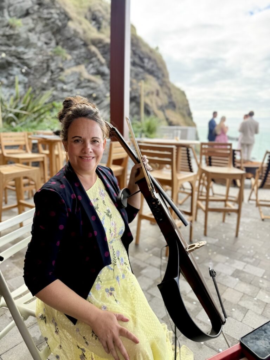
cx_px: 135
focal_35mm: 24
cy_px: 180
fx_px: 250
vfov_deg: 71.6
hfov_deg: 56.8
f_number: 1.78
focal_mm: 6.76
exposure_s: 1/401
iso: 80
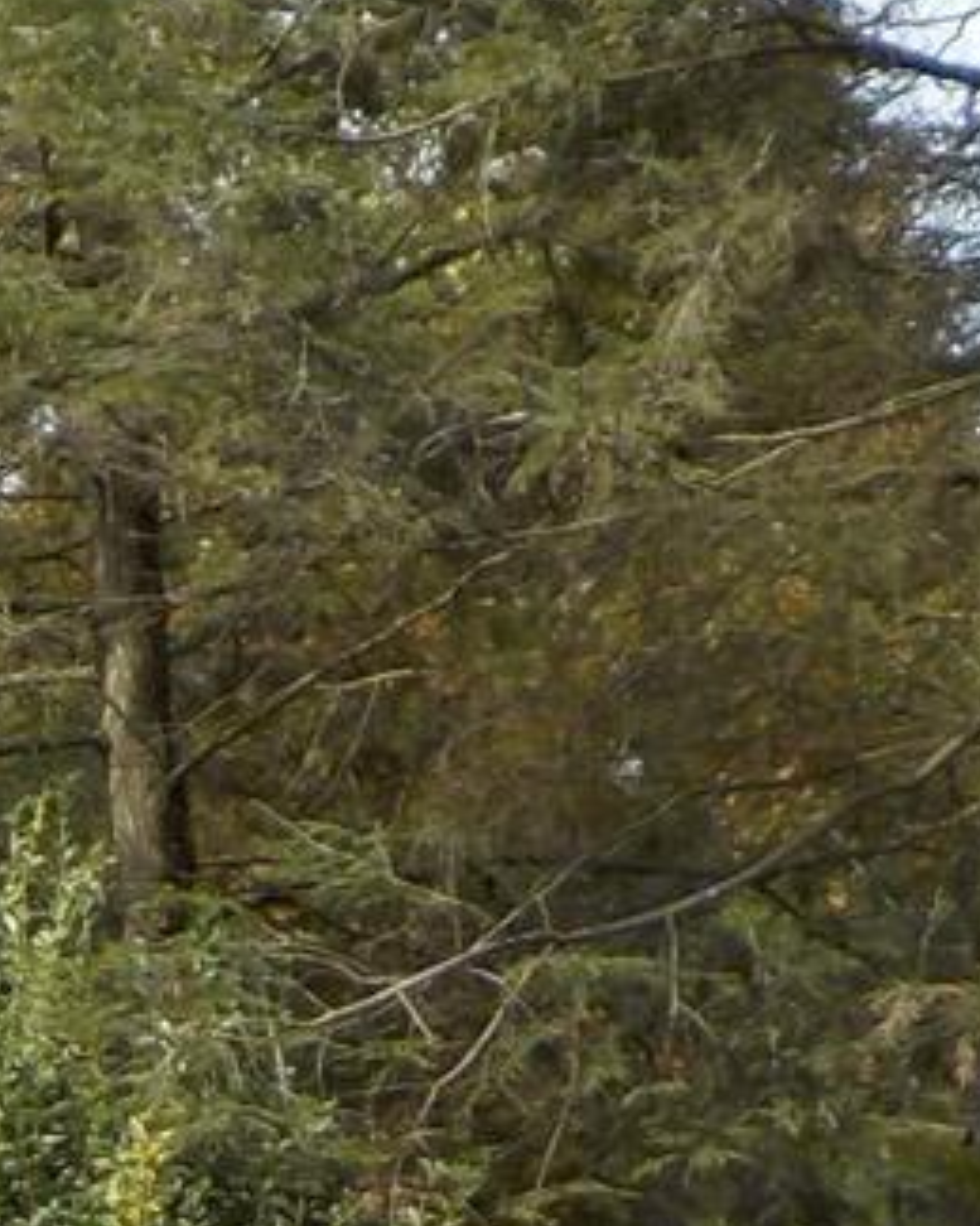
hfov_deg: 10.2
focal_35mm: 130
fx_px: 4715
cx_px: -1415
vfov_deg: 14.4
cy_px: 1385
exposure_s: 1/640
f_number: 3.3
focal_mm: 4.1
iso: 125
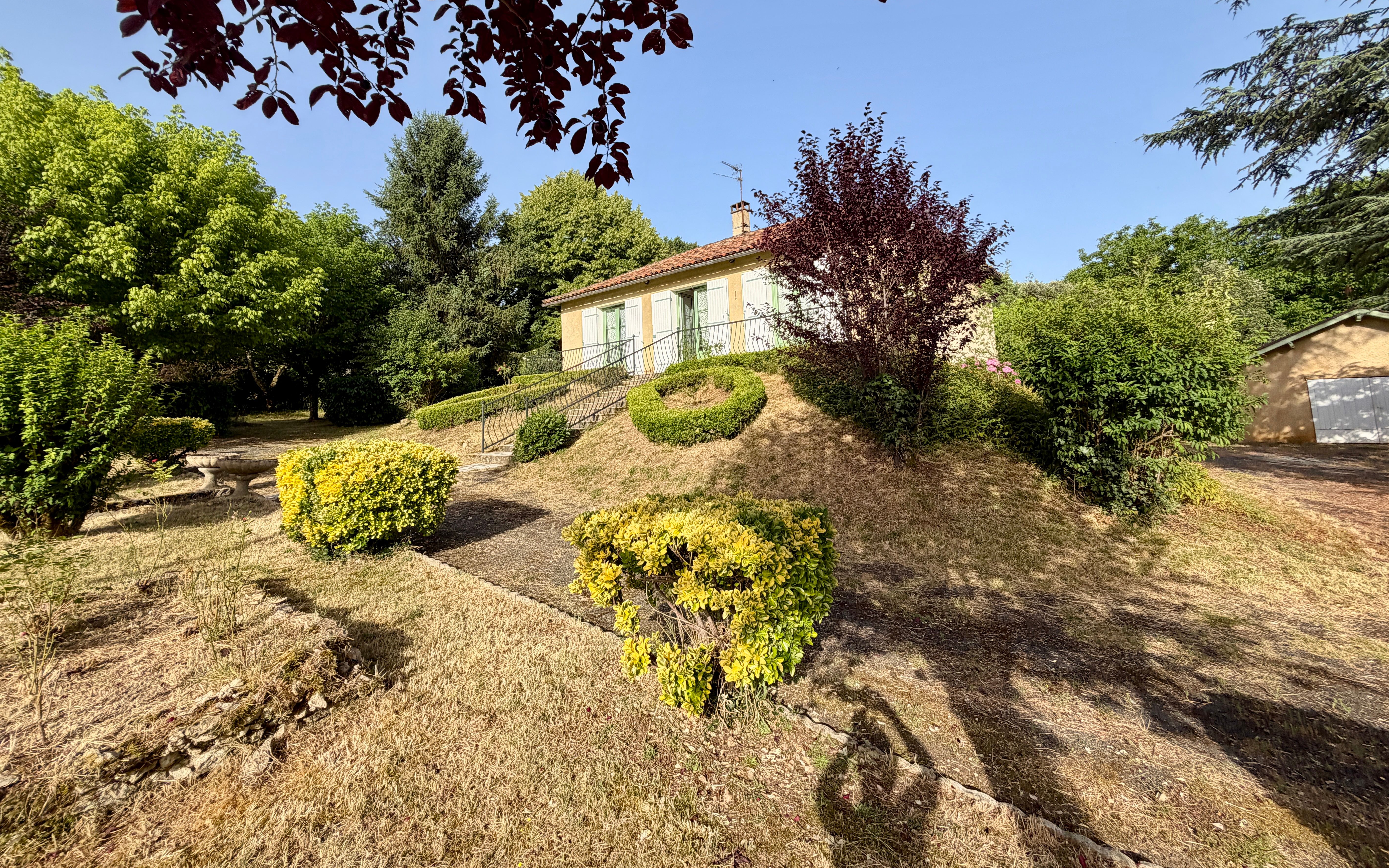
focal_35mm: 15
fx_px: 568
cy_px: 347
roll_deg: +2.6
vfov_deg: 74.0
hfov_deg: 101.5
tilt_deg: +6.8
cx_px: 697
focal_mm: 2.22
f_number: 2.2
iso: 40
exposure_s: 1/770
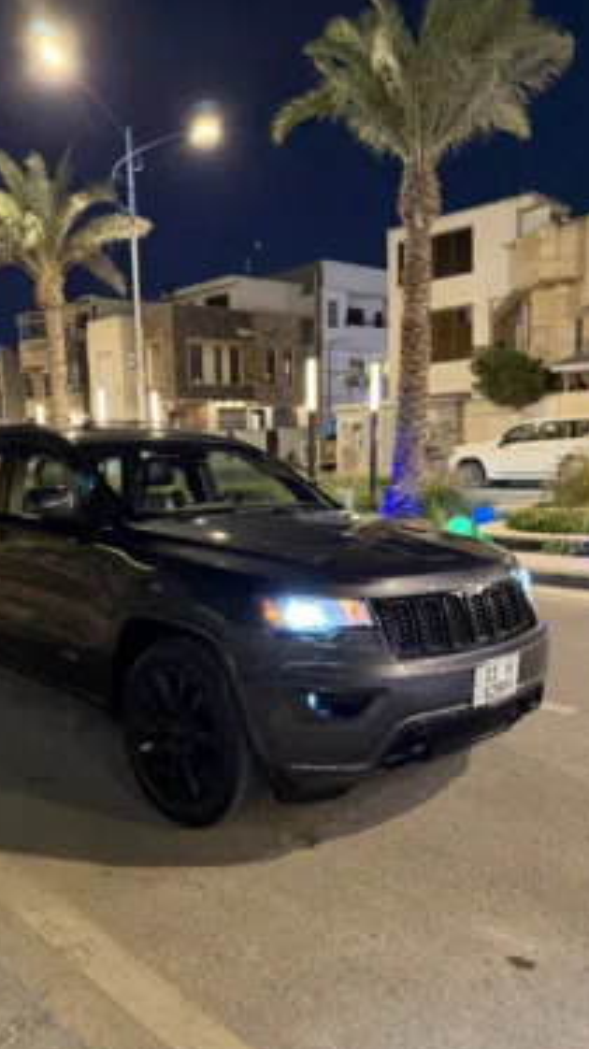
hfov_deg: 40.9
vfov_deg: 67.9
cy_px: 553
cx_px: 196
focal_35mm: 28
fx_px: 778
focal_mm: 6.76
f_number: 1.78
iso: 800
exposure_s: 1/36
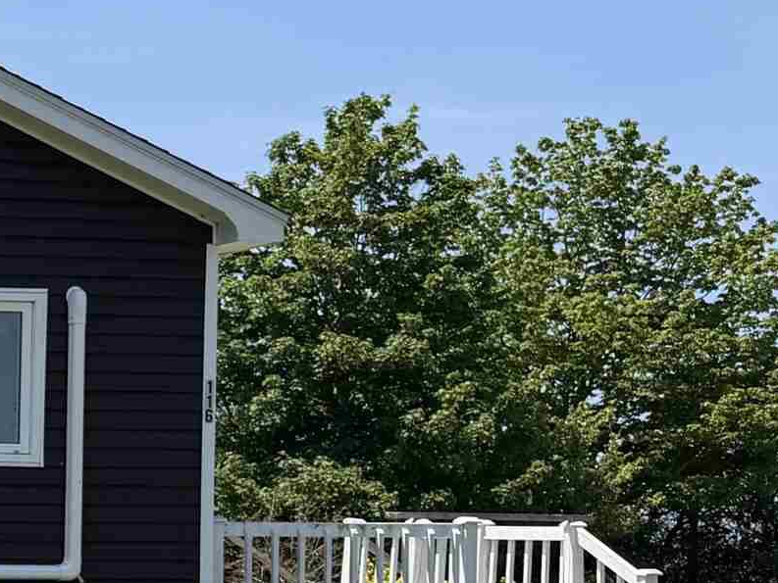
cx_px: -654
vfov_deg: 15.7
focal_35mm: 93
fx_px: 2091
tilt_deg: -0.6
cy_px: 541
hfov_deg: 17.0
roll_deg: -0.4
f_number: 1.78
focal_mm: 6.76
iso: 80
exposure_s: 1/4405
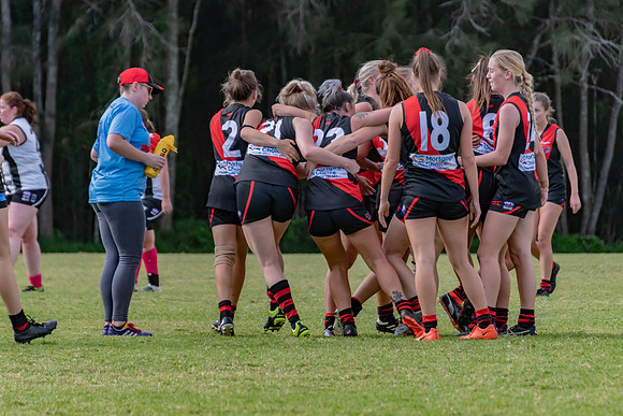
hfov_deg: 5.3
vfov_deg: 3.5
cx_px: 312
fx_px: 6707
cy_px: 208
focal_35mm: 388
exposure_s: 1/1250
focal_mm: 250
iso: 800
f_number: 6.3
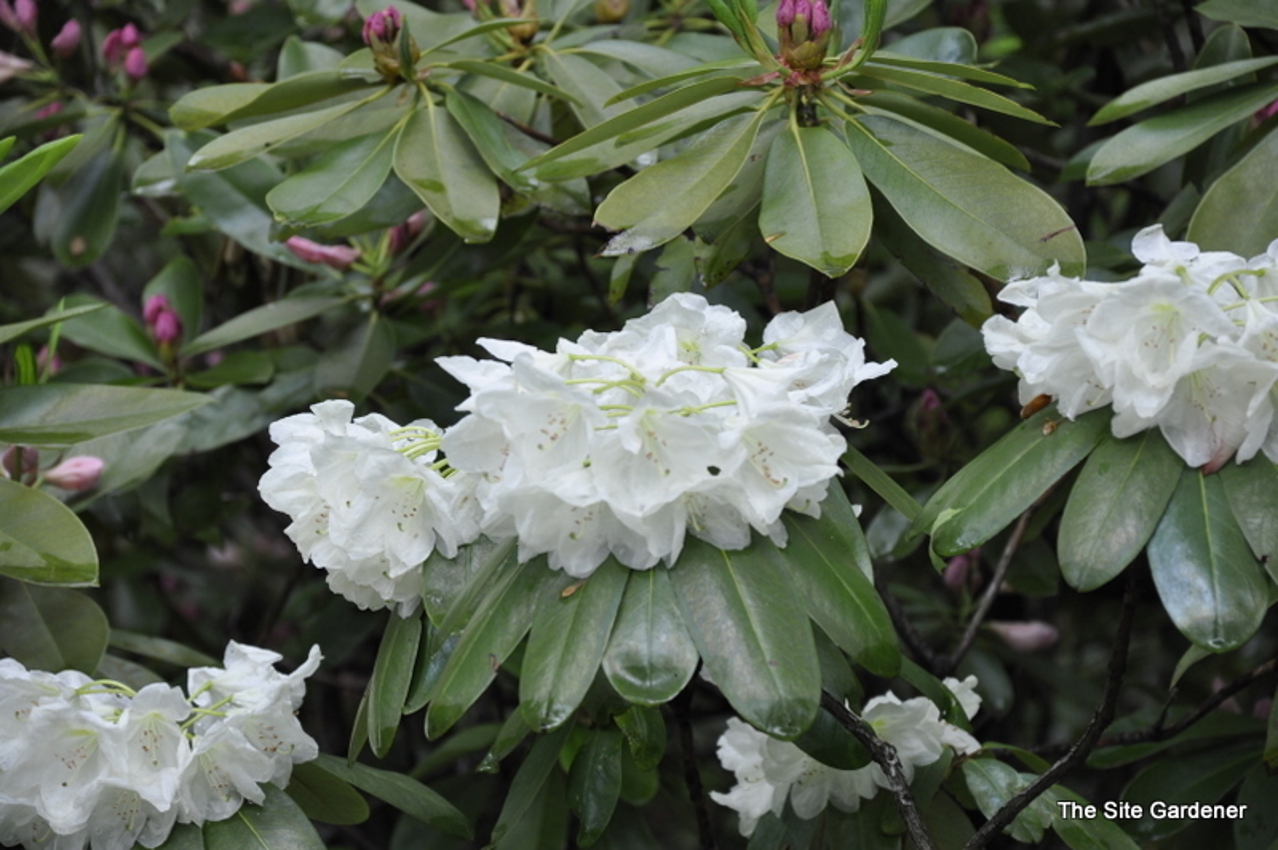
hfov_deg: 13.1
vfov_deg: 8.7
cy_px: 425
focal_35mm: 158
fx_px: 5587
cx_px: 639
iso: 400
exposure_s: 1/125
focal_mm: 105
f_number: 5.6
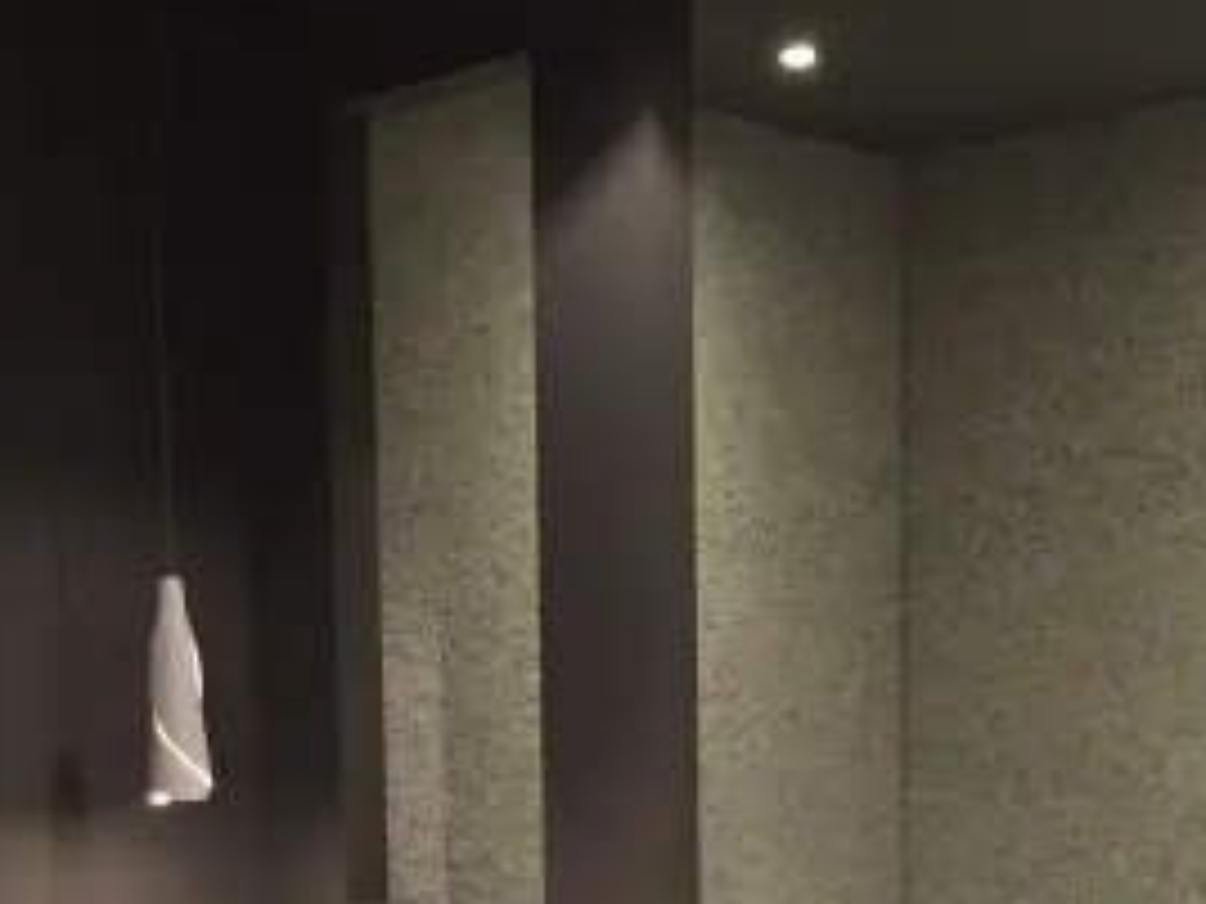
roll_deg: +1.7
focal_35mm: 65
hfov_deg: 29.7
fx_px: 2265
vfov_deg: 21.7
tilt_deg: -4.8
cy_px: 917
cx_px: 436
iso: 320
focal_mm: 4.15
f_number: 2.2
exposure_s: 1/17
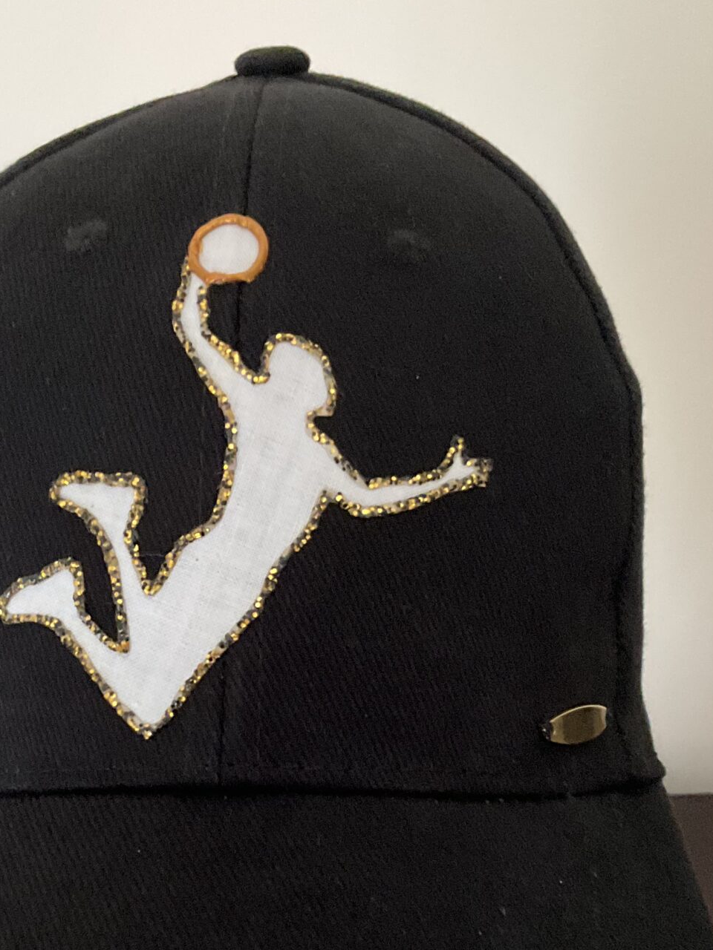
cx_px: 248
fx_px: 1593
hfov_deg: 25.1
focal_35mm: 58
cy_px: 718
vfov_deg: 32.6
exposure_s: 1/40
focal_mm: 3
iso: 320
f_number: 1.8
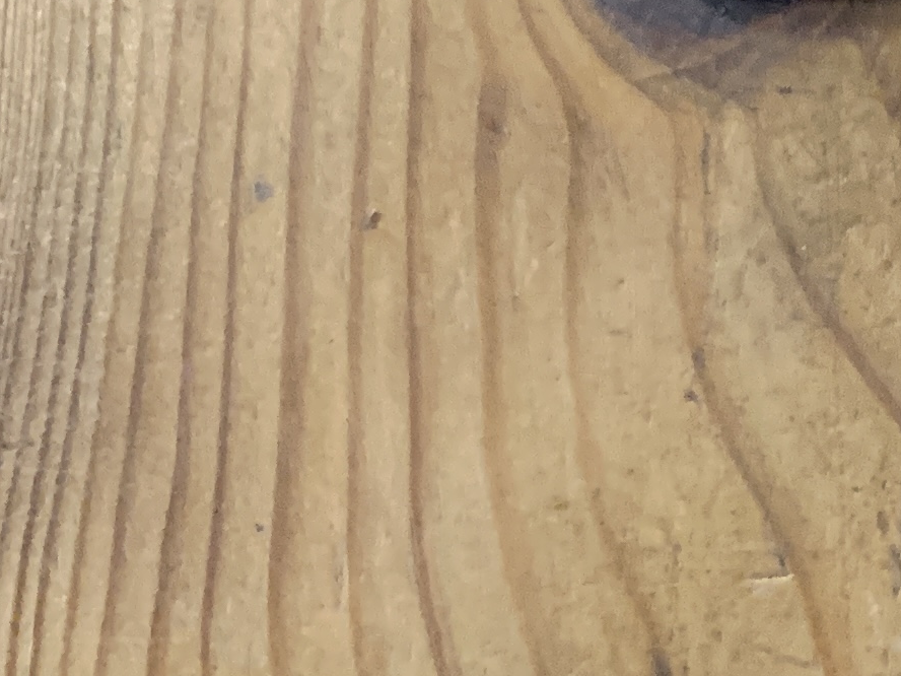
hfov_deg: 14.0
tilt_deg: -88.0
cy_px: 173
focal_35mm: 118
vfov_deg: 12.5
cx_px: 1812
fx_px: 3071
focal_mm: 4.25
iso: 640
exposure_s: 1/25
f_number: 1.8
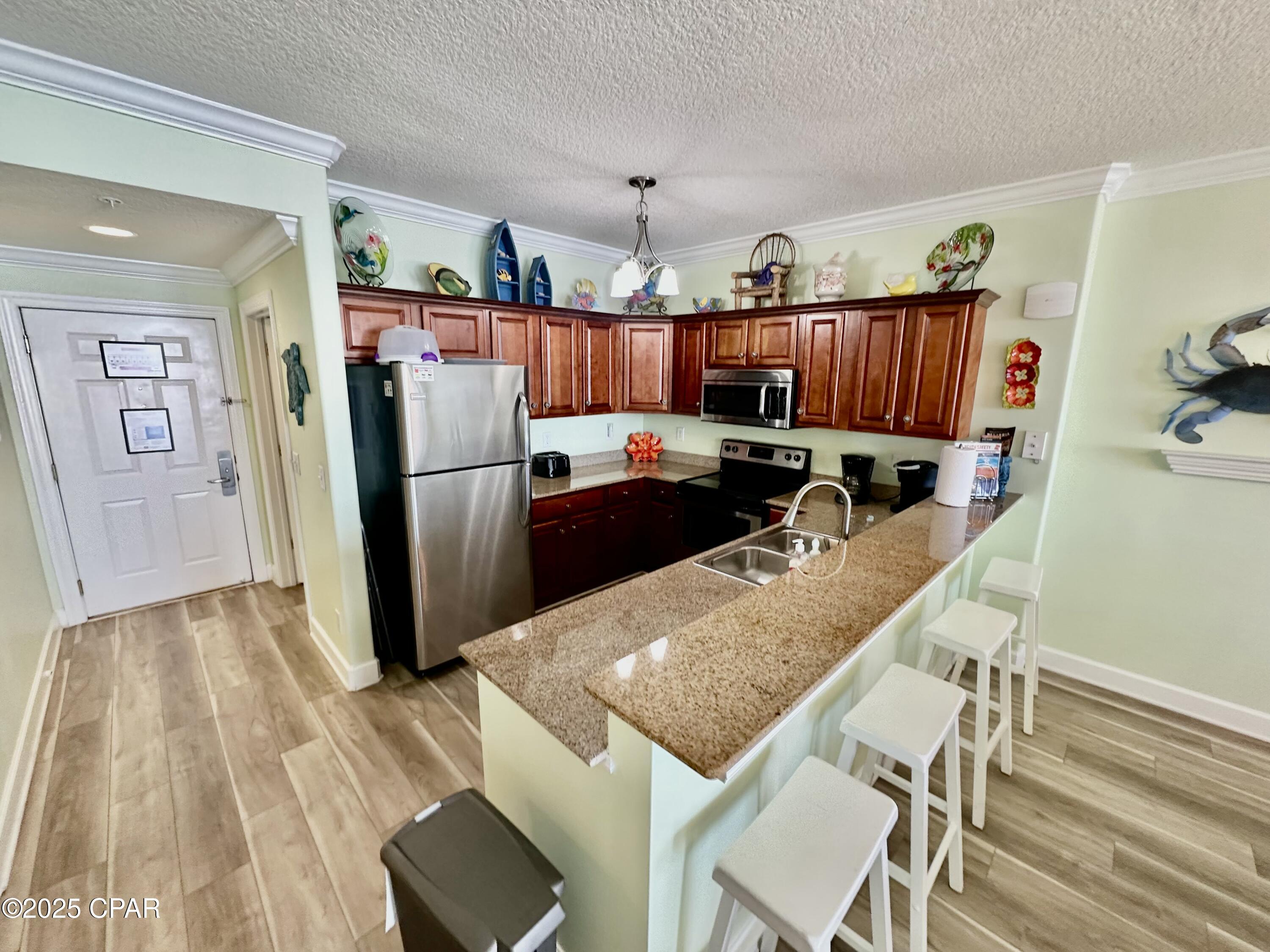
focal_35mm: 14
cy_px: 476
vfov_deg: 85.7
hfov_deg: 102.1
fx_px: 514
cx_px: 635
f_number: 2.2
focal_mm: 2.22
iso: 200
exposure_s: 1/60
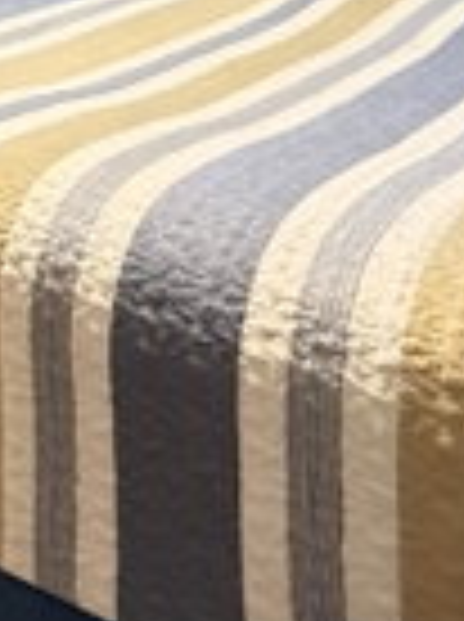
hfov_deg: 21.9
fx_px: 1165
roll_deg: +0.6
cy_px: -176
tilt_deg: -3.0
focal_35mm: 65
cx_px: 25
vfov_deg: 25.8
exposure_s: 1/60
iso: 1250
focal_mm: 2.22
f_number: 2.2
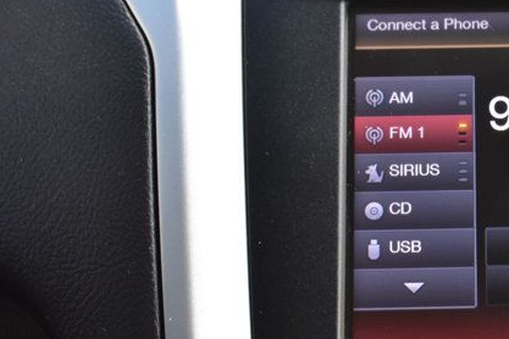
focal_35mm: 114
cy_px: 206
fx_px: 1615
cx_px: 609
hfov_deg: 17.1
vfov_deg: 12.0
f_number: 7.1
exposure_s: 1/40
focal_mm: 31
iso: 400
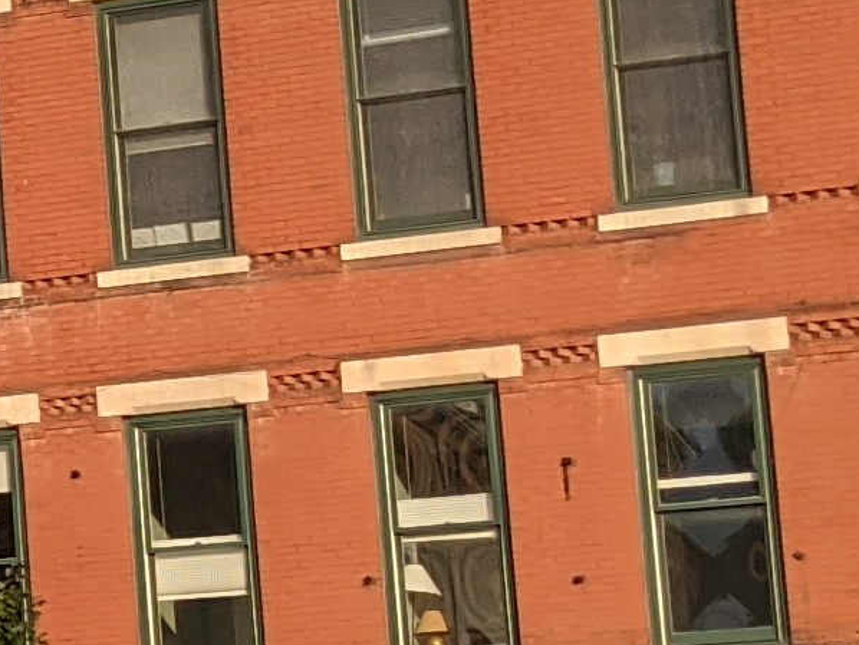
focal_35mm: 182
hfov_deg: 9.6
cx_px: -1235
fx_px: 4518
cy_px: 455
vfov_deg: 8.2
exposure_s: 1/2933
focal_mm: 4.38
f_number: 1.73
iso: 58
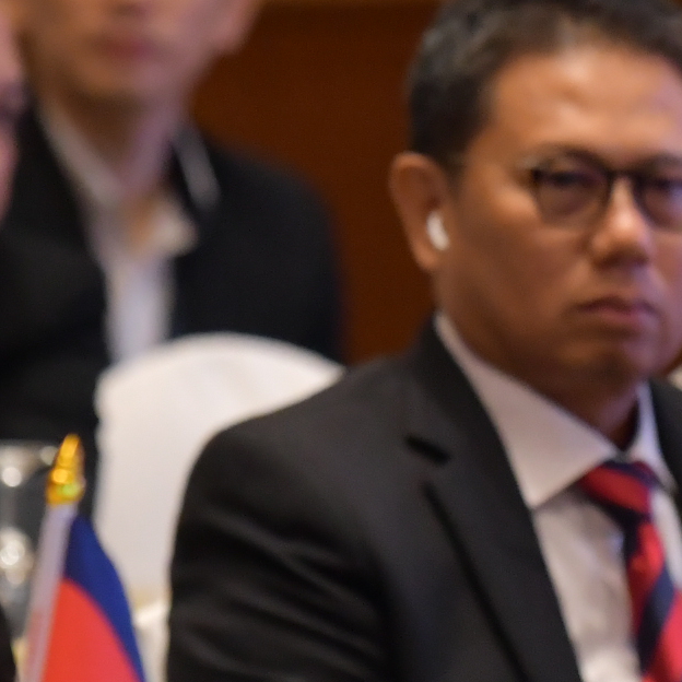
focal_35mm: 956
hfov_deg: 1.8
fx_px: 21309
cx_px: 501
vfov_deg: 1.8
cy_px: 121
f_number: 2.8
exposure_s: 1/160
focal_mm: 170
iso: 1600
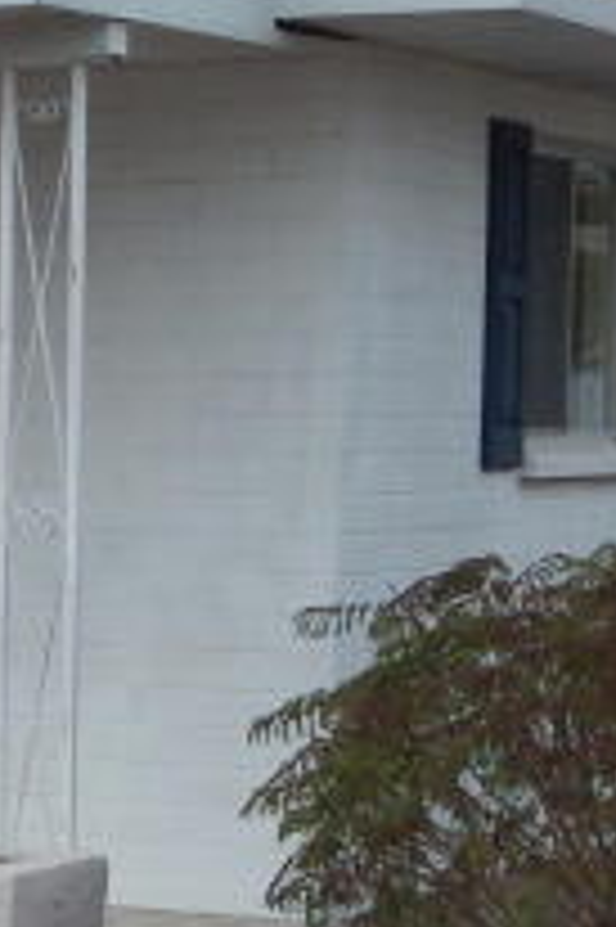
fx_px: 3728
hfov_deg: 8.5
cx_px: -917
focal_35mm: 145
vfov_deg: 14.1
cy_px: 724
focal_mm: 5.1
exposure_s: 1/400
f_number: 6.3
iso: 125
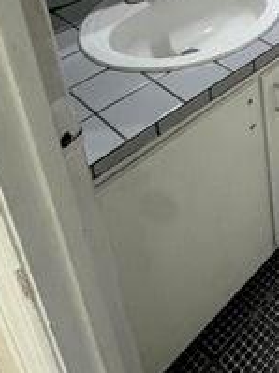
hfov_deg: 24.6
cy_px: -103
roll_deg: -2.1
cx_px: 423
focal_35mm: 45
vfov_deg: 32.5
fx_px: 484
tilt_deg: -18.2
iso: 250
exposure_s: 1/60
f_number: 2.2
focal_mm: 2.22
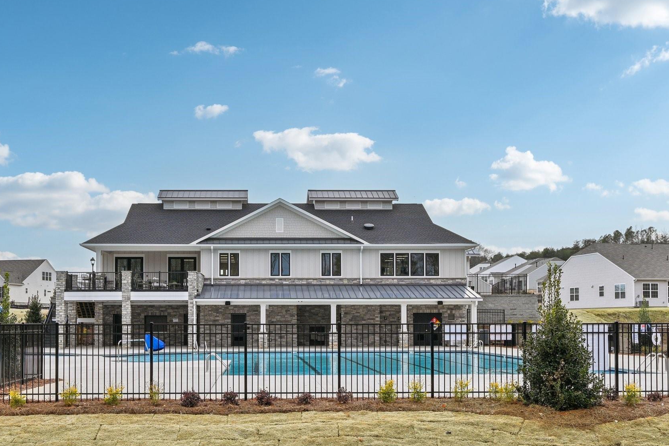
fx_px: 818
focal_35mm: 44
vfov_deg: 30.4
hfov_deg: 44.3
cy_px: 267
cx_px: 276
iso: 64
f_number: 8
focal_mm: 24
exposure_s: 1/160
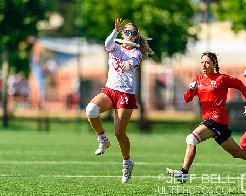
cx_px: 122
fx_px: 3477
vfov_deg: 3.2
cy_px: 97
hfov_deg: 4.1
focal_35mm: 478
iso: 100
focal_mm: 400
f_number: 3.2
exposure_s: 1/1250
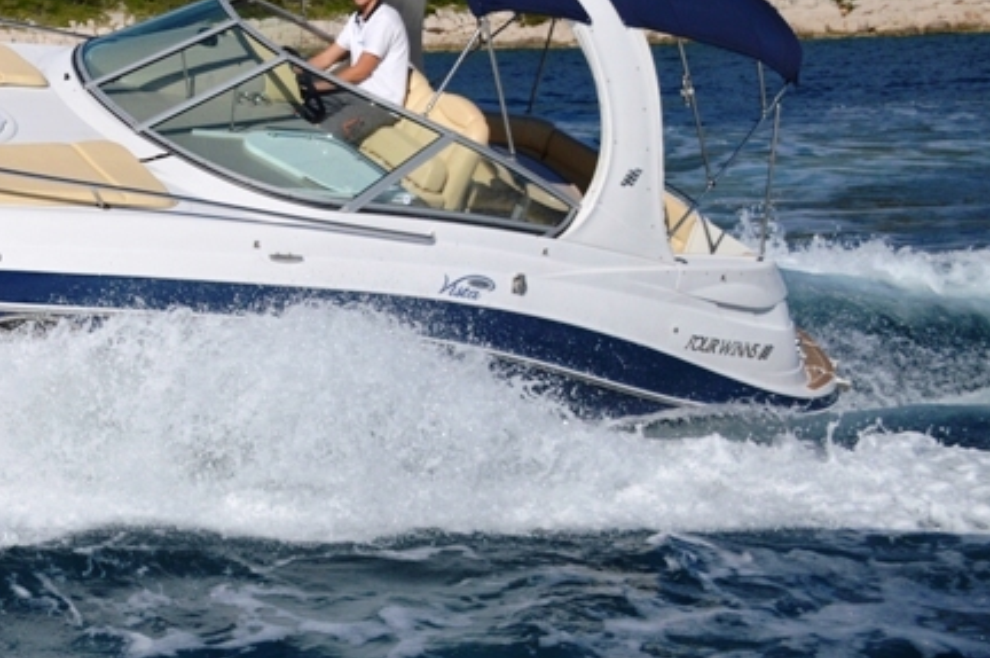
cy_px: 119
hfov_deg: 26.5
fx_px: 1979
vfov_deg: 18.7
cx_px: -16
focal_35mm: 72
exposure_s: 1/4000
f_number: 3.8
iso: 125
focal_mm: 23
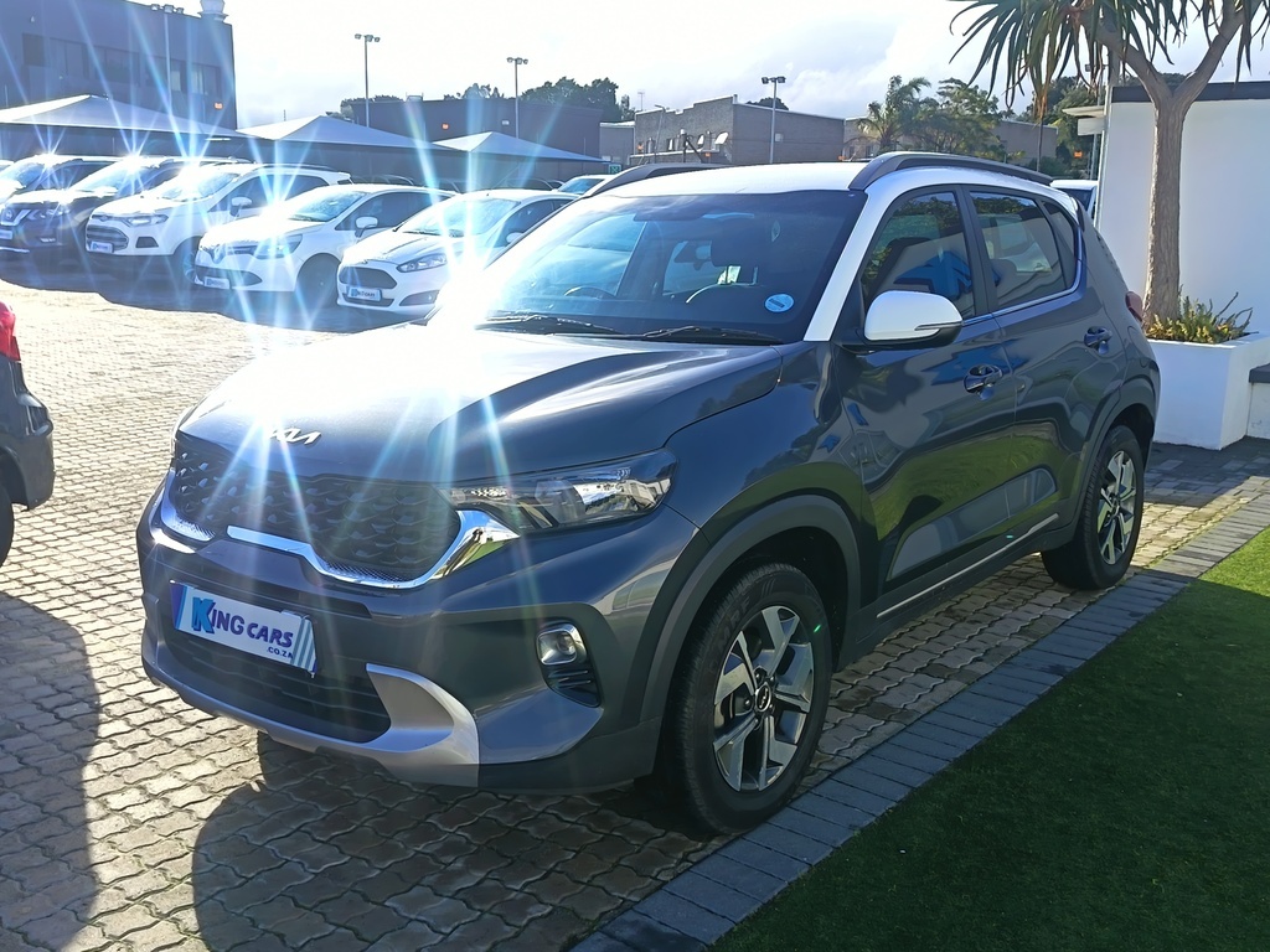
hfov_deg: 54.0
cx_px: 635
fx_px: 1247
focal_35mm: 34
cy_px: 476
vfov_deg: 41.8
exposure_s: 1/463
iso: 100
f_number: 1.75
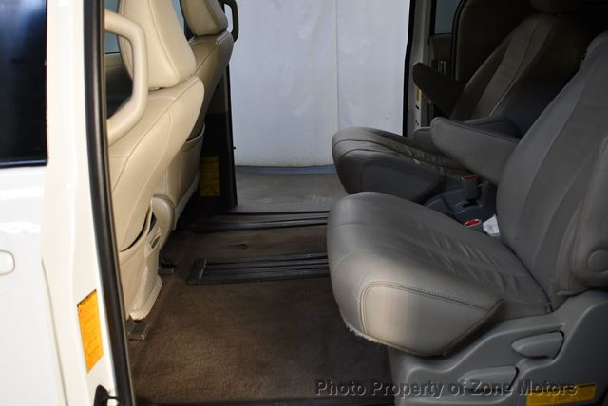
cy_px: 203
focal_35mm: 40
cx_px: 304
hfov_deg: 48.4
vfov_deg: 33.5
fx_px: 676
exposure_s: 1/250
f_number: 3.5
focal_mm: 20
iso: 500
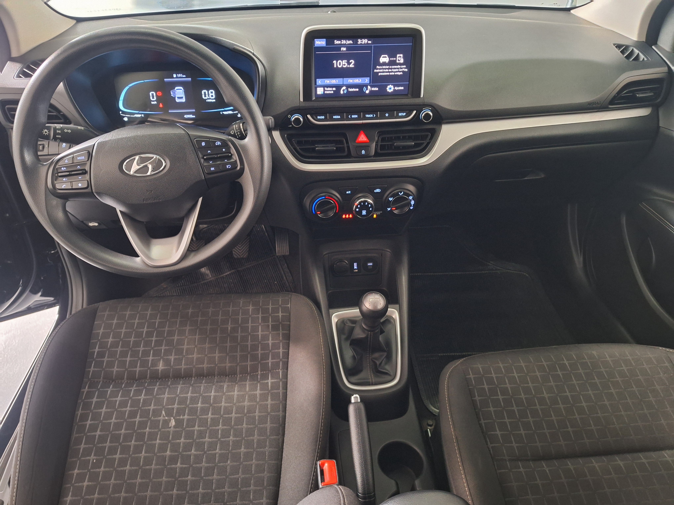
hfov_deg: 73.9
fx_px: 448
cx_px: 337
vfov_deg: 58.9
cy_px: 252
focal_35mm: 23
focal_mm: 5.54
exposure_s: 1/20
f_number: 1.8
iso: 800
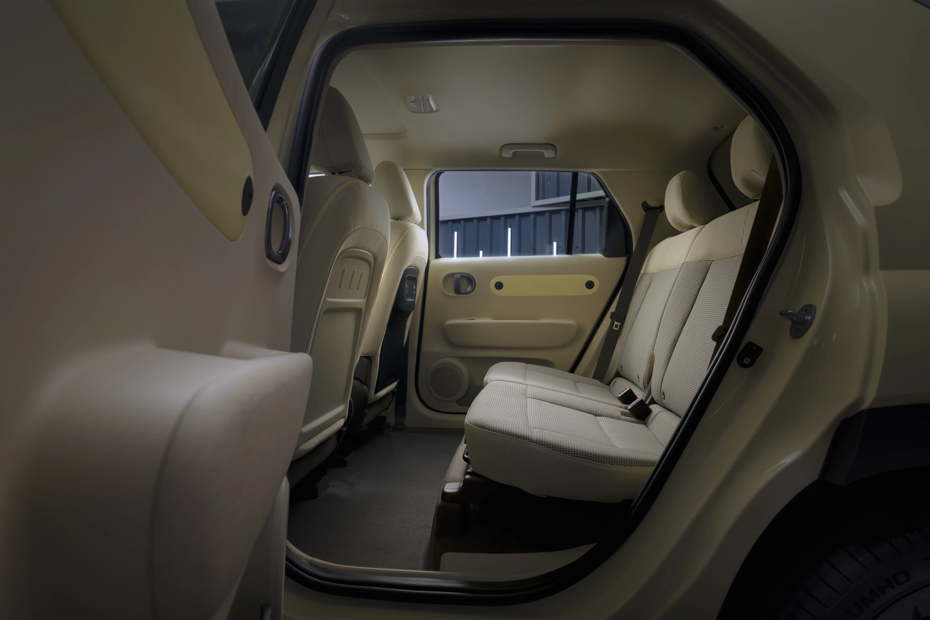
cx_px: 465
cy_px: 310
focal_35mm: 20
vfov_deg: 61.9
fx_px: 517
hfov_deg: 84.0
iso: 50
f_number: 10
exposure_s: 8
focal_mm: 20
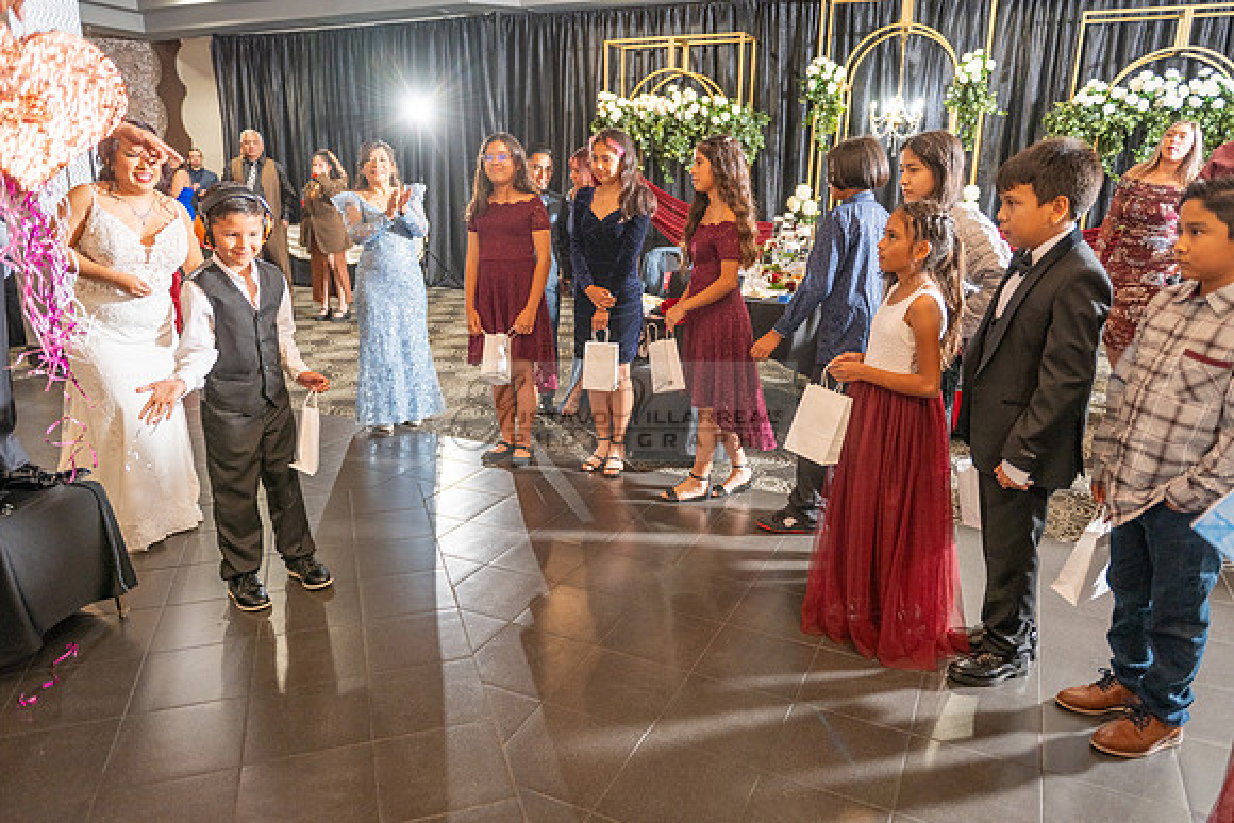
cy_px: 412
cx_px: 617
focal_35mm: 24
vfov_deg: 53.2
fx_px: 823
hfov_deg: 73.7
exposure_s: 1/125
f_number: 2.8
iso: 800
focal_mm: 24
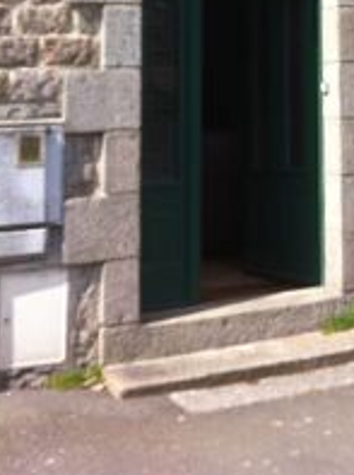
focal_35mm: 76
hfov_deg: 18.7
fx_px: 1040
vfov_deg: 24.4
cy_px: -14
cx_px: 373
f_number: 2.8
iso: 80
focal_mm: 3.85
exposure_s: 1/616
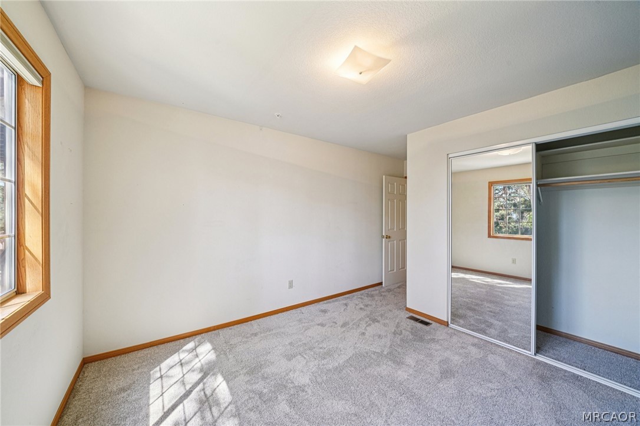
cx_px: 320
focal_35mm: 13
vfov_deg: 85.4
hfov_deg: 108.4
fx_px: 231
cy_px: 213
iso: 400
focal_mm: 13
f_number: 9
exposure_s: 1/6
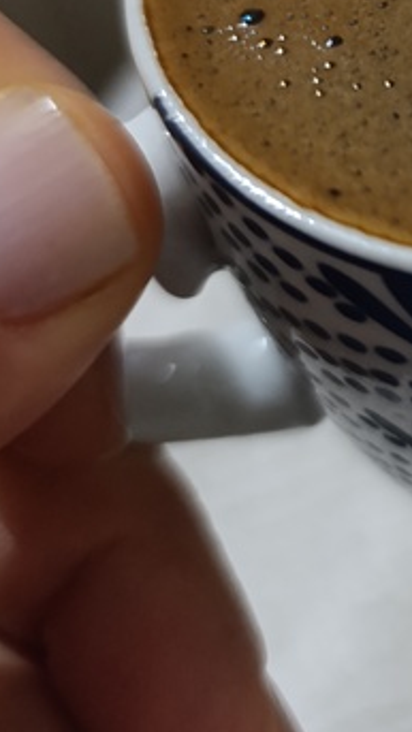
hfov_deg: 16.4
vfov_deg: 28.6
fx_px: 1301
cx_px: 623
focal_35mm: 67
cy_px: -66
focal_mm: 6.14
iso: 2000
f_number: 1.6
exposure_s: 1/25
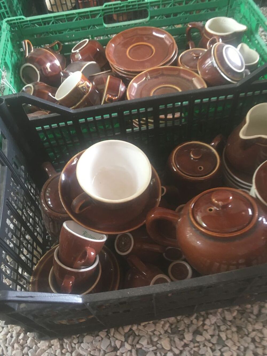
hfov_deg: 48.2
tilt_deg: -50.8
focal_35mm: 29
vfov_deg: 61.7
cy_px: 178
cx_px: 134
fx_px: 298
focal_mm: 4.15
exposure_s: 1/33
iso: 125
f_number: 2.2
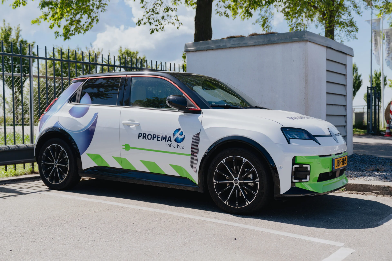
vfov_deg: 31.9
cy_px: 130
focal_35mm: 42
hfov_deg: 46.4
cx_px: 196
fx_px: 457
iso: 200
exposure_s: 1/1250
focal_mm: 42
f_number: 3.5
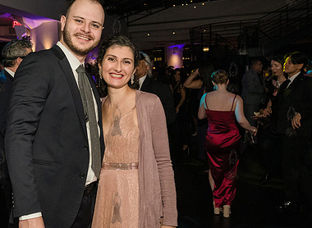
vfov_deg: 33.8
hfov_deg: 43.5
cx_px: 72
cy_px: 107
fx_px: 375
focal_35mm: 42
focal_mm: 24
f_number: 5
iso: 5000
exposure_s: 1/200
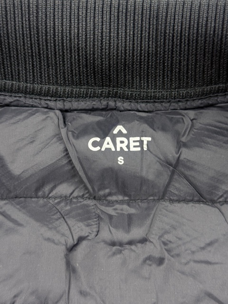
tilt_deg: -56.7
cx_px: 114
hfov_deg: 30.3
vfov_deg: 39.7
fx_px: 422
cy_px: 152
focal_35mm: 48
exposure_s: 1/50
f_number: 1.78
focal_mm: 6.76
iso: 100
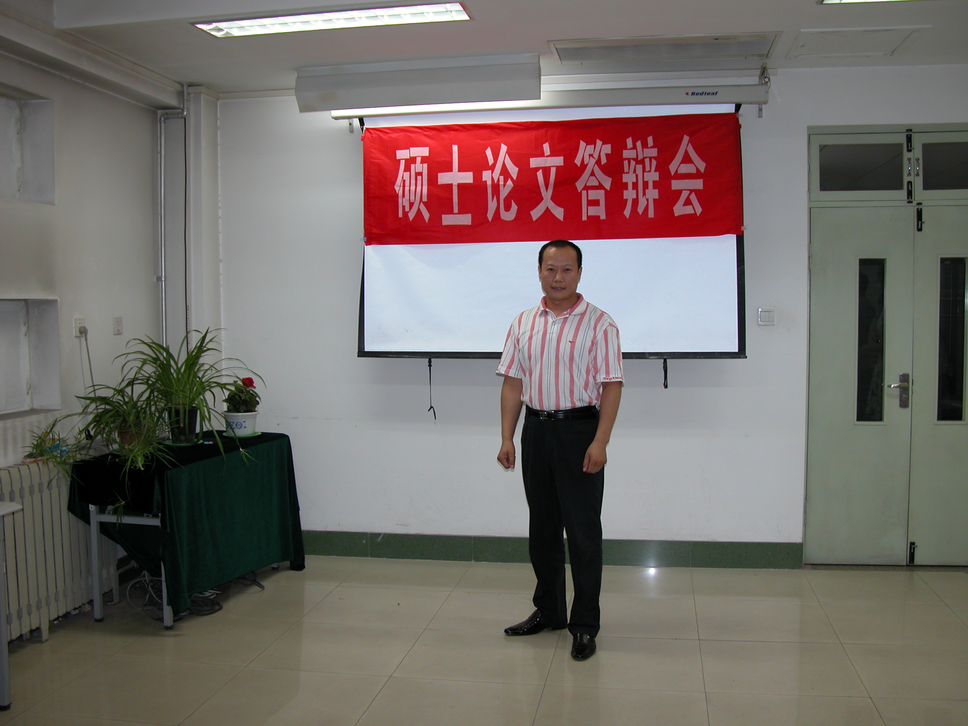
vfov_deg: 40.7
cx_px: 484
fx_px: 979
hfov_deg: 52.6
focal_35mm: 35
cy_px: 363
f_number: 2.8
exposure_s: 1/30
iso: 100
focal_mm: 9
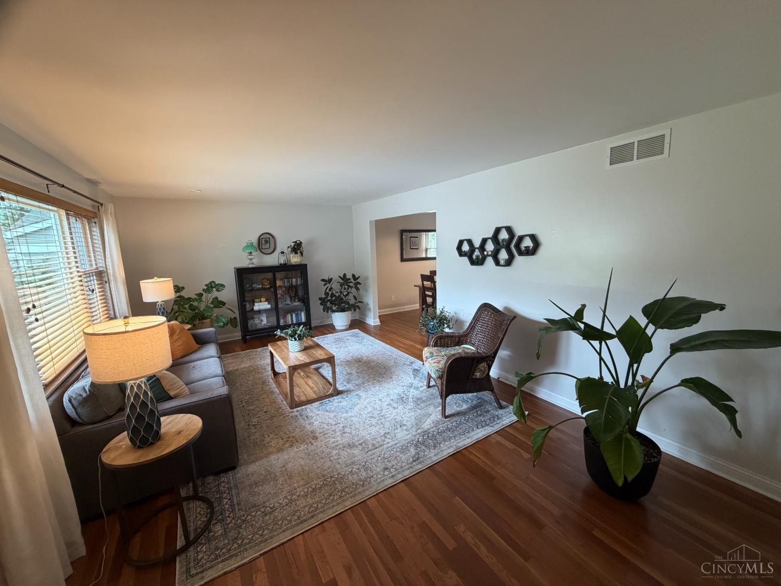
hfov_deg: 102.1
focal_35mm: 14
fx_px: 316
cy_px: 293
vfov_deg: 85.7
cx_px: 390
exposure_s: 1/120
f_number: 2.2
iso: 320
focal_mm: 2.22
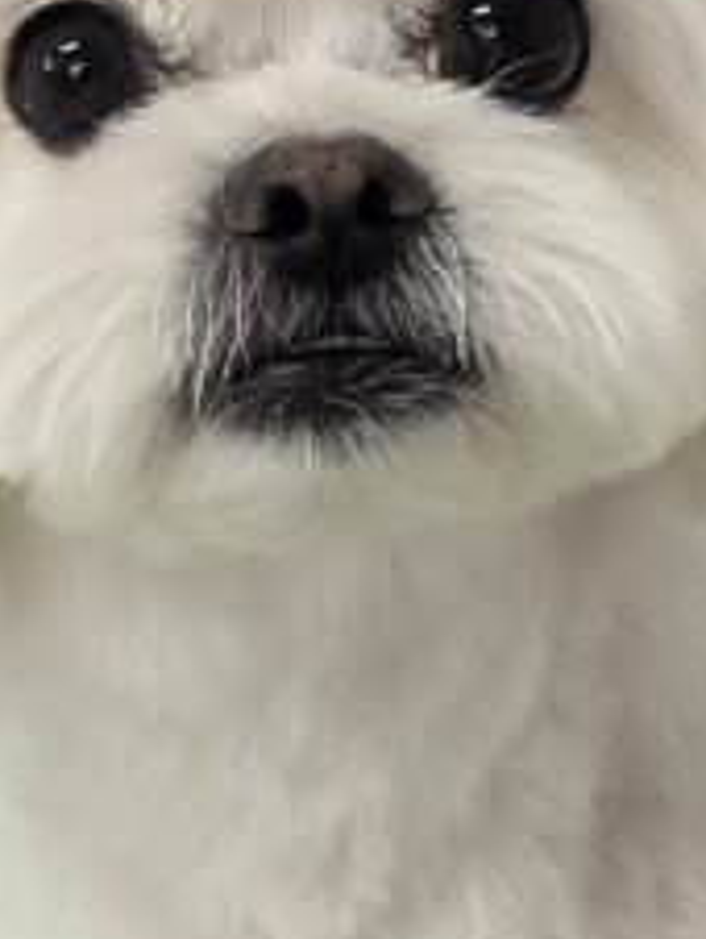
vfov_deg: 15.8
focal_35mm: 122
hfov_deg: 12.1
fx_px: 3311
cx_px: 199
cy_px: -29
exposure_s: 1/120
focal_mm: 6.3
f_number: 1.7
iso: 100
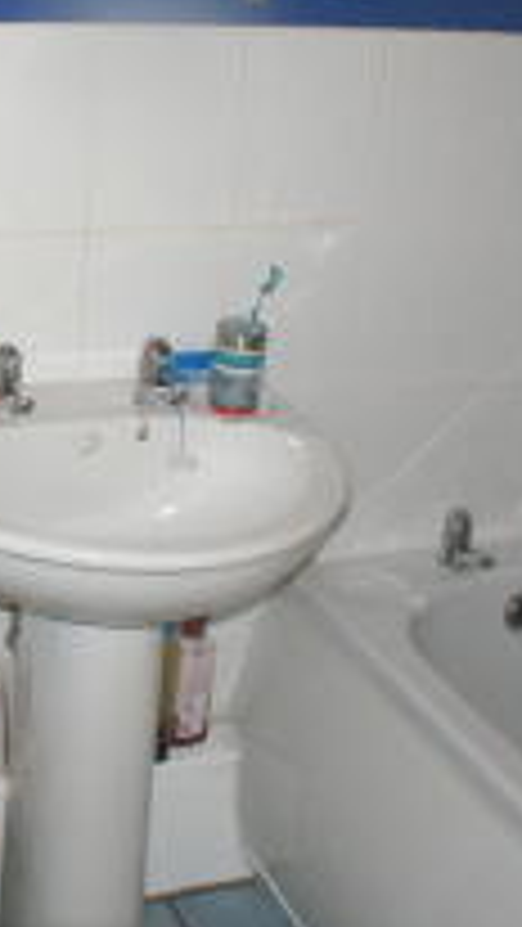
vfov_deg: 37.6
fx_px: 1352
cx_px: 36
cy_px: 358
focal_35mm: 55
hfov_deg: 21.3
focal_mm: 18
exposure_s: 1/60
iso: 400
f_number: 5.6
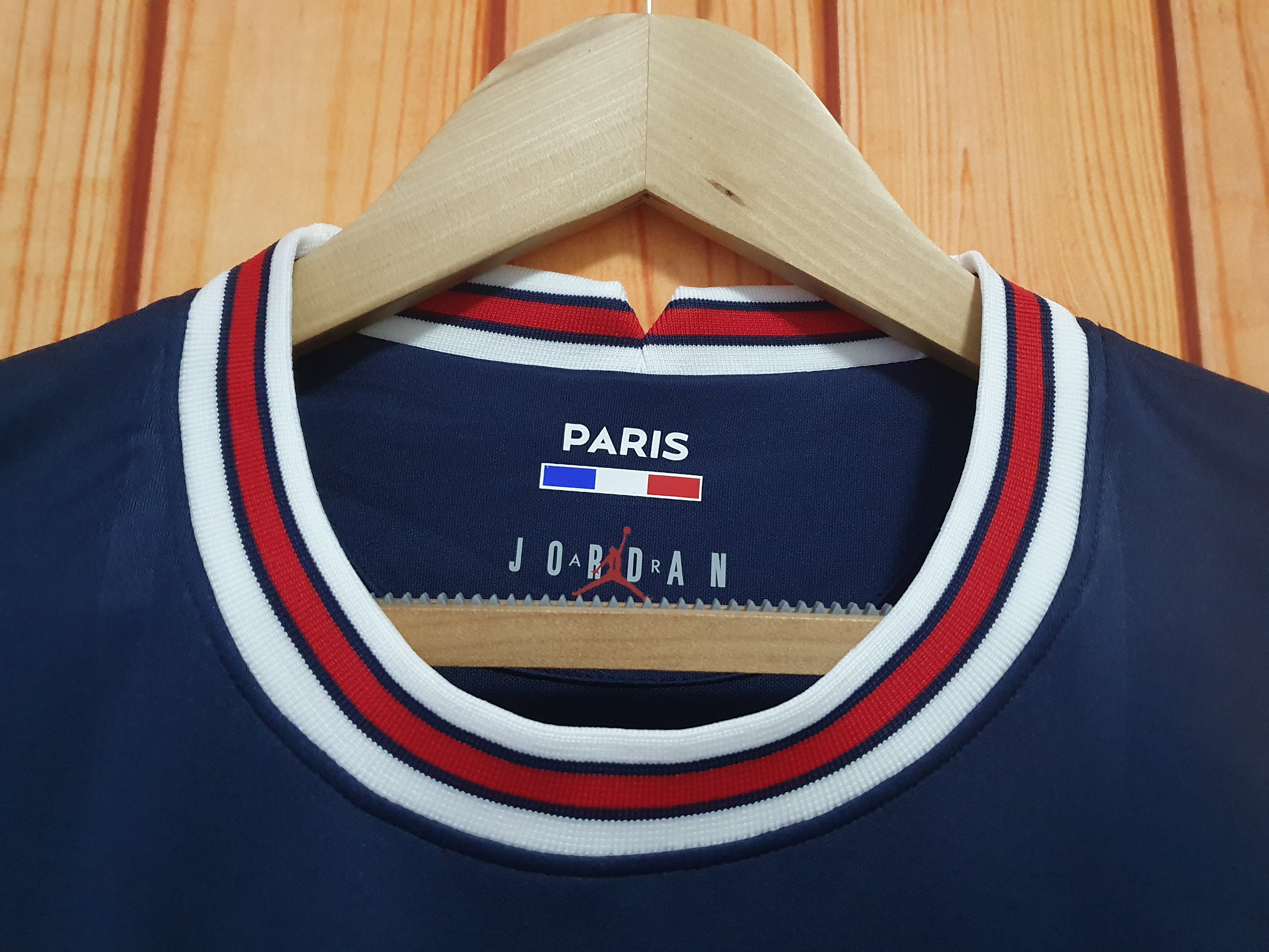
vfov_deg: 53.1
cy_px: 476
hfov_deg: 67.3
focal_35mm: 26
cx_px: 634
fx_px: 953
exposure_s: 1/50
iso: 1000
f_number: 1.5
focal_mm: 4.32
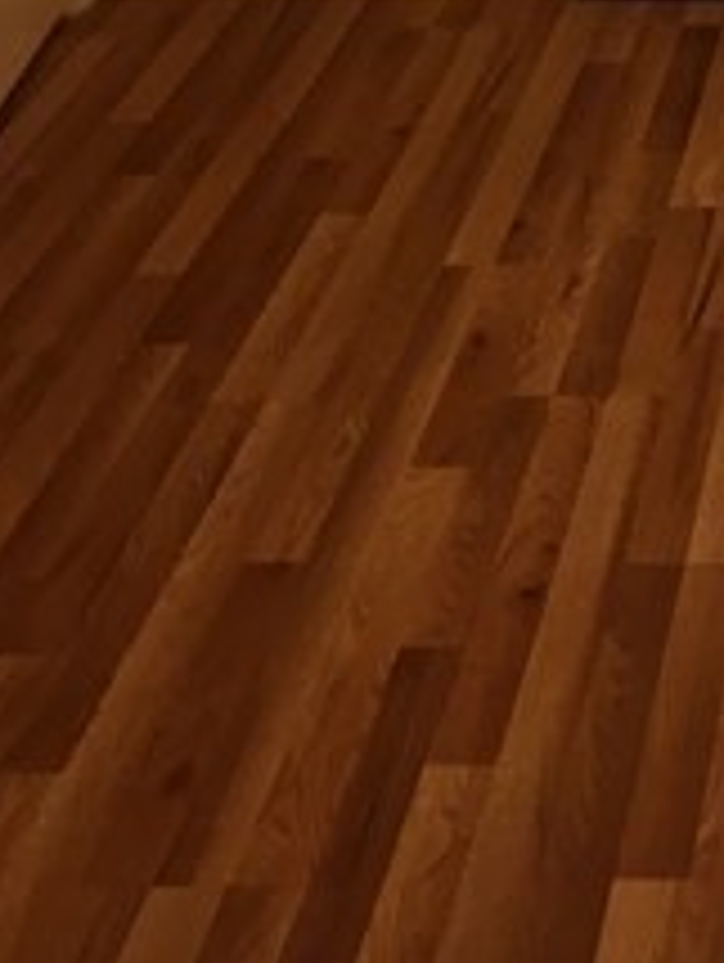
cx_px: 980
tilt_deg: -9.7
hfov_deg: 13.6
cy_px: -400
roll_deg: +0.2
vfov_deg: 17.3
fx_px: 2894
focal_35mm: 104
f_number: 2.2
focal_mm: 4.15
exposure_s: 1/40
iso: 40
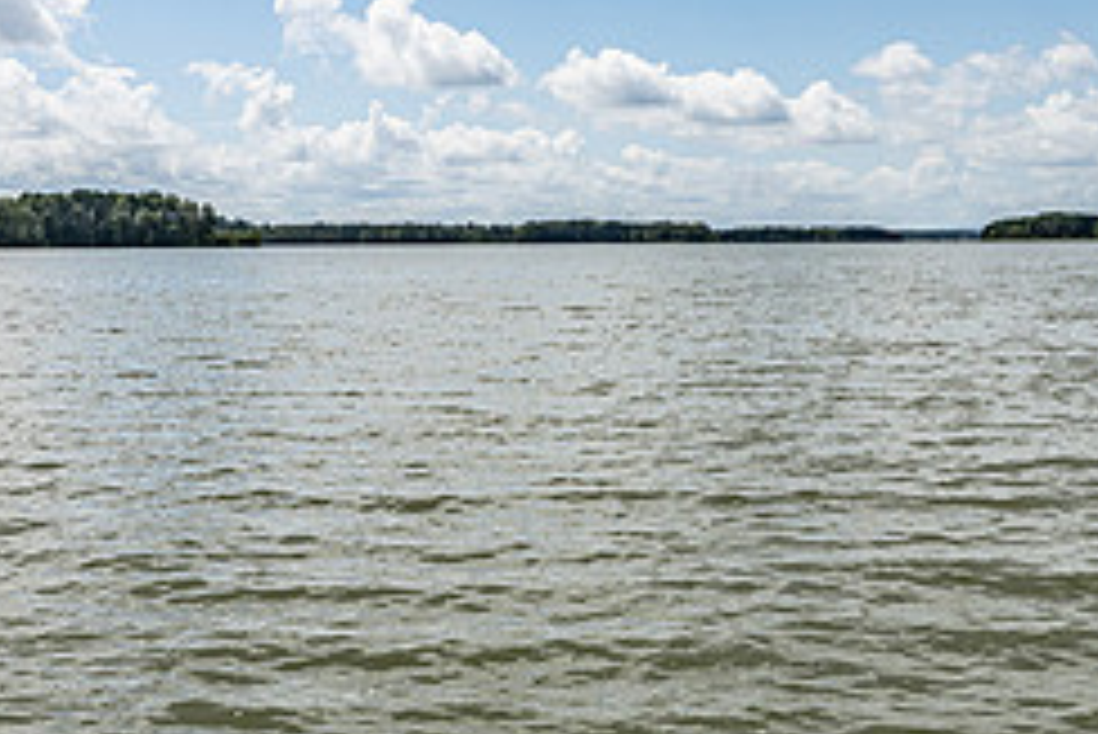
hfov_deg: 35.0
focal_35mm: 57
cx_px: 558
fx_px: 1739
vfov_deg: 23.6
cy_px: 209
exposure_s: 1/3200
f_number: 8
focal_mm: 24
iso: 640
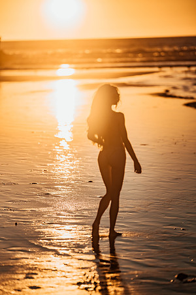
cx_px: 98
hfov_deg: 10.2
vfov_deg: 15.2
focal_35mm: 135
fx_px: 1102
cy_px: 148
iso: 100
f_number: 1.8
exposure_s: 1/8000
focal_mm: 135
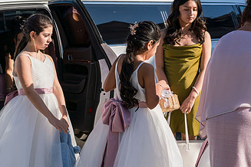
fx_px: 607
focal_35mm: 87
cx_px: 41
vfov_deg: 15.7
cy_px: 109
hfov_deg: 23.0
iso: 250
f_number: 4
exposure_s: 1/2500
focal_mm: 49
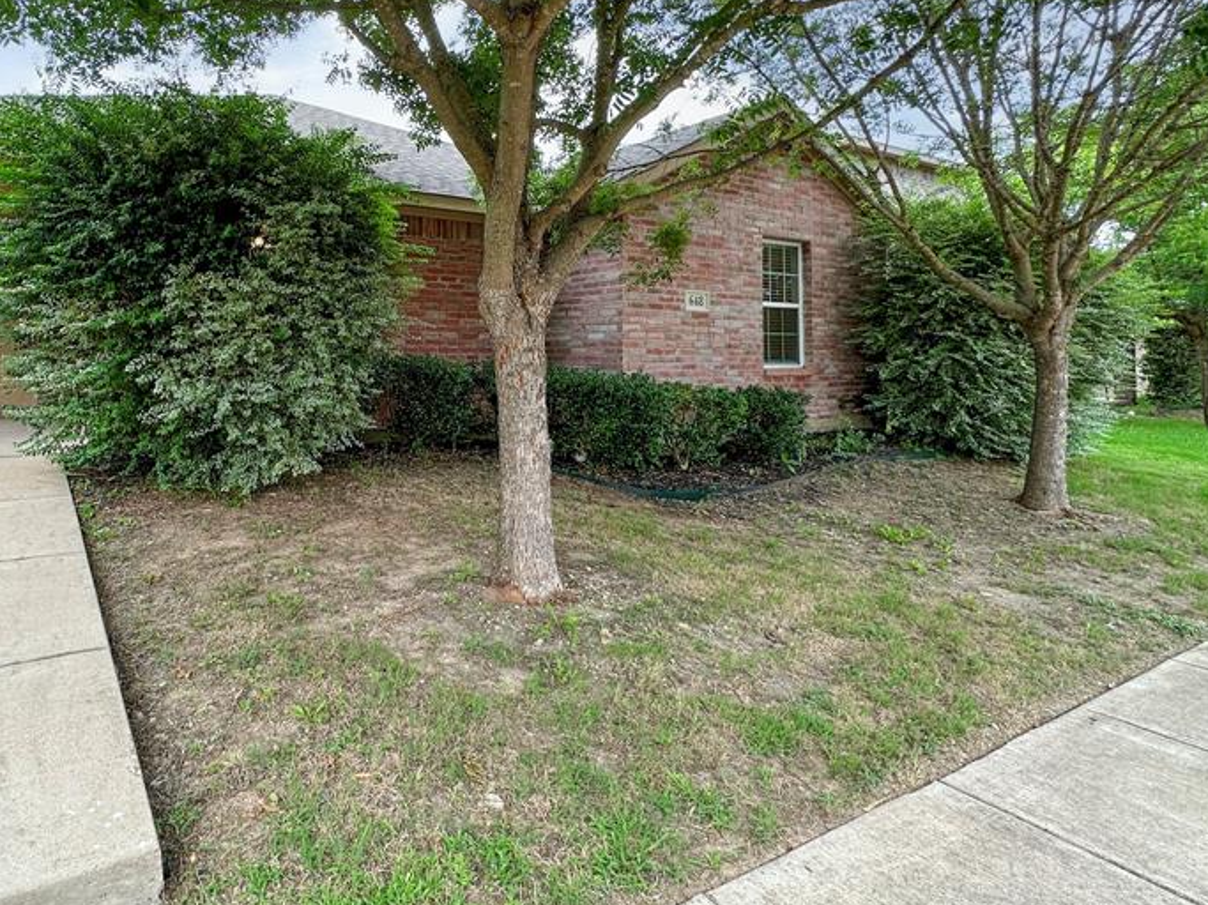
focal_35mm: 21
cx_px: 409
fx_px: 733
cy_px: 348
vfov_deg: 62.7
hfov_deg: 76.6
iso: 40
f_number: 2.2
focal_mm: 2.22
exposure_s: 1/116
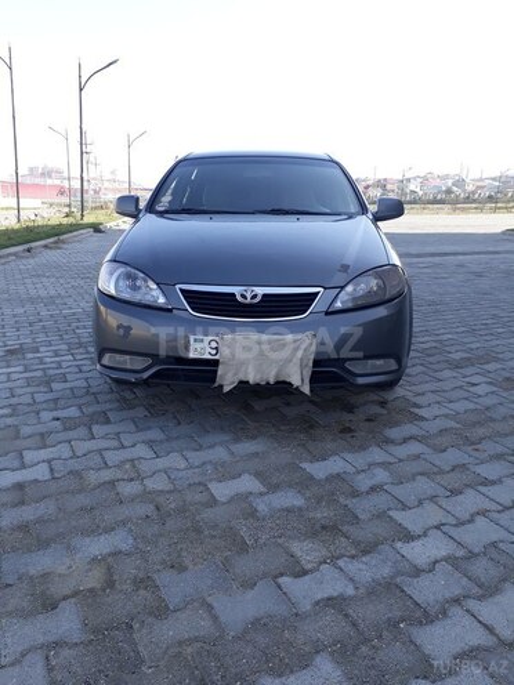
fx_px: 535
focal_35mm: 27
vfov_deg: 65.3
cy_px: 342
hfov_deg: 51.4
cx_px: 257
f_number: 1.9
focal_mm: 3.6
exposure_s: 1/502
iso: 40
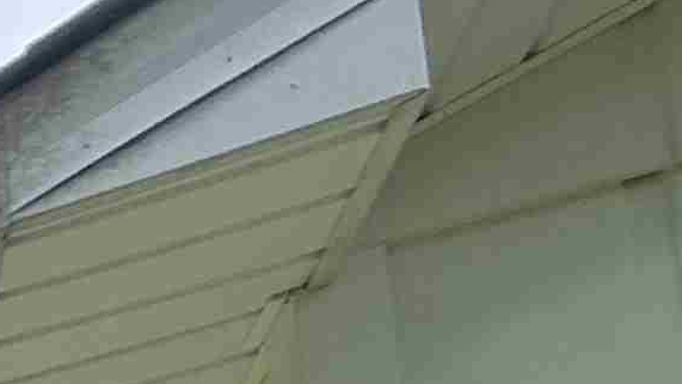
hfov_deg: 13.6
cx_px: -1105
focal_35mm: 82
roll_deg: -0.4
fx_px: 1483
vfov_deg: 9.8
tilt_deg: +6.4
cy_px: 1261
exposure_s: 1/307
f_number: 2.2
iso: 64
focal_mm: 2.22
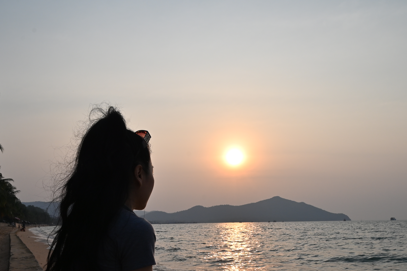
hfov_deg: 57.2
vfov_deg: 37.1
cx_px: 199
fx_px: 373
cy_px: 249
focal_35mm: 33
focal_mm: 16
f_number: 11
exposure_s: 1/400
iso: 200
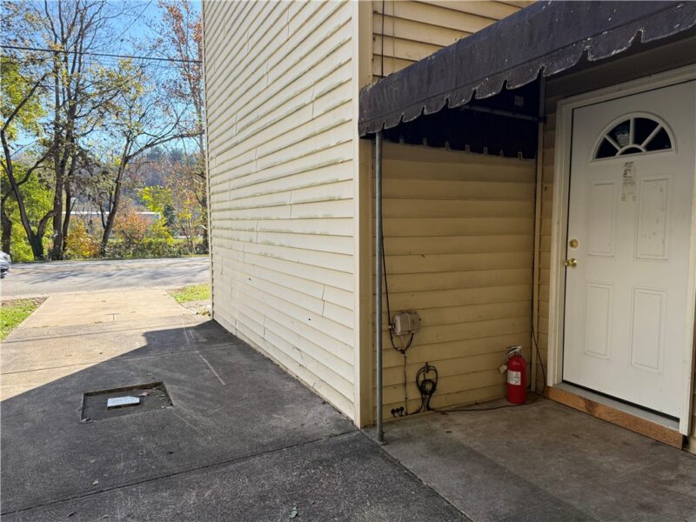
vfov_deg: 56.8
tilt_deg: -4.5
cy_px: 261
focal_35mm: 24
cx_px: 348
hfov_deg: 71.6
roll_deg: -0.5
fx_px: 483
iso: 100
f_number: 1.78
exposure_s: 1/1493
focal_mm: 6.76
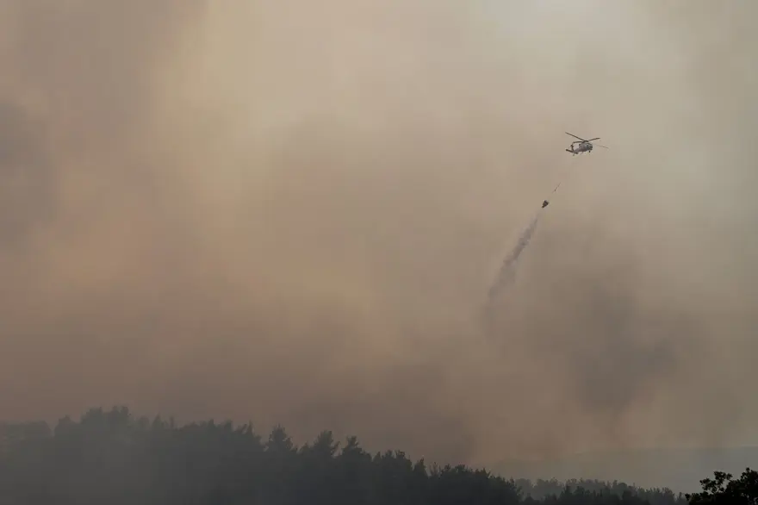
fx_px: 1158
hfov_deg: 36.3
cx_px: 379
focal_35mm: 55
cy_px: 252
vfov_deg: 24.6
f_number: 5
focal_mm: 55
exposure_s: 1/2000
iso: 160
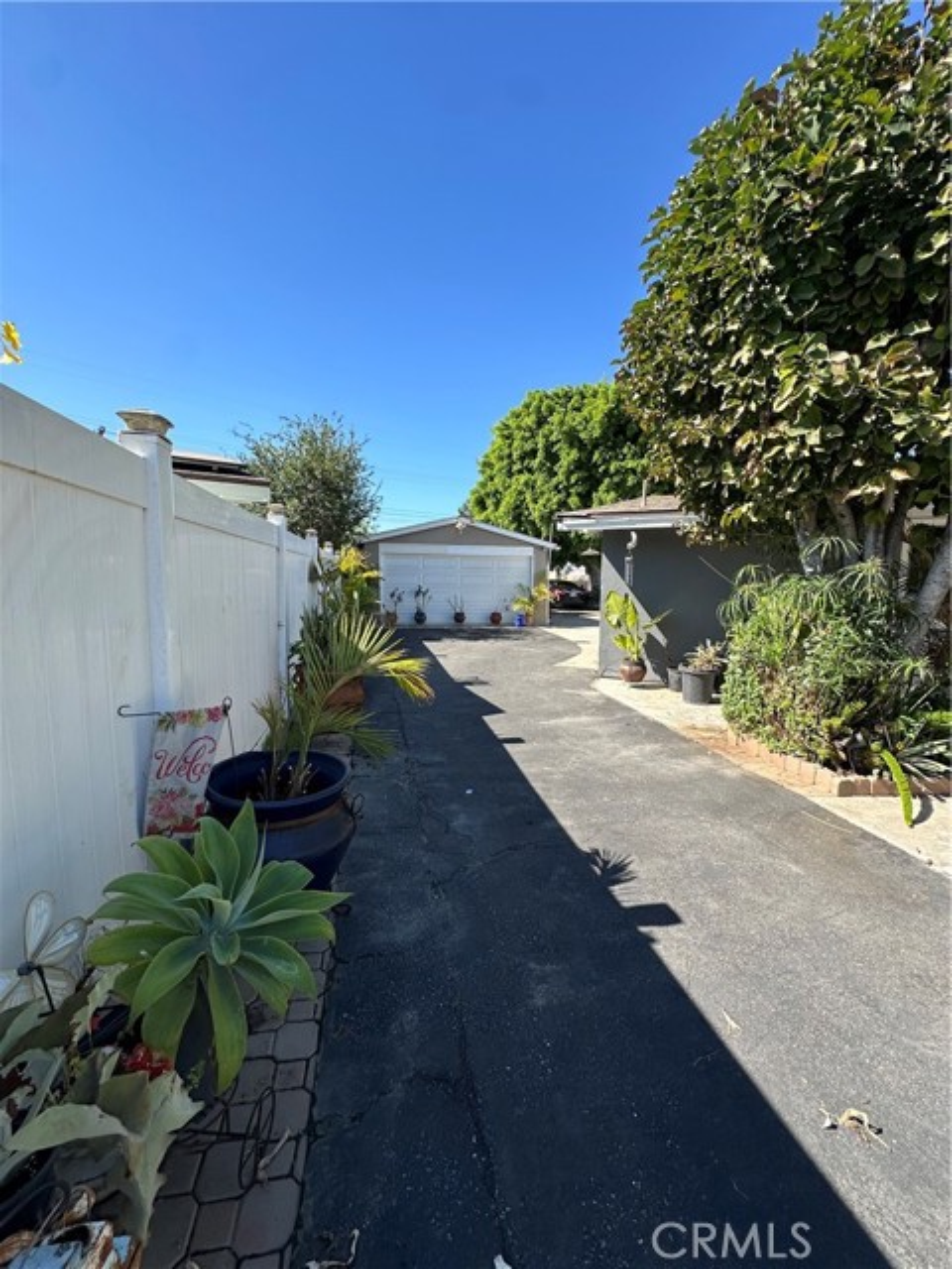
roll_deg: -1.6
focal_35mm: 14
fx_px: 513
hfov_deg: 85.7
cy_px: 634
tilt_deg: -5.9
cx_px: 476
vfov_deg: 102.1
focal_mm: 2.22
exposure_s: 1/831
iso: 50
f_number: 2.2
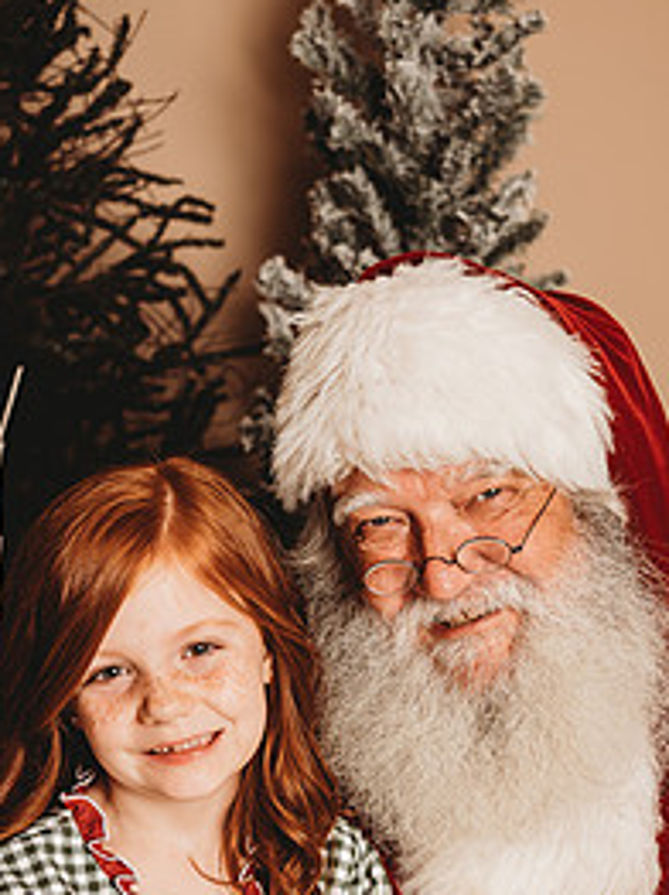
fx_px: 1962
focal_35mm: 76
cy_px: 752
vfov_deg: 25.1
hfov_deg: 19.4
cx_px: 334
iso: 100
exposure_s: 1/160
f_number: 4
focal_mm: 46
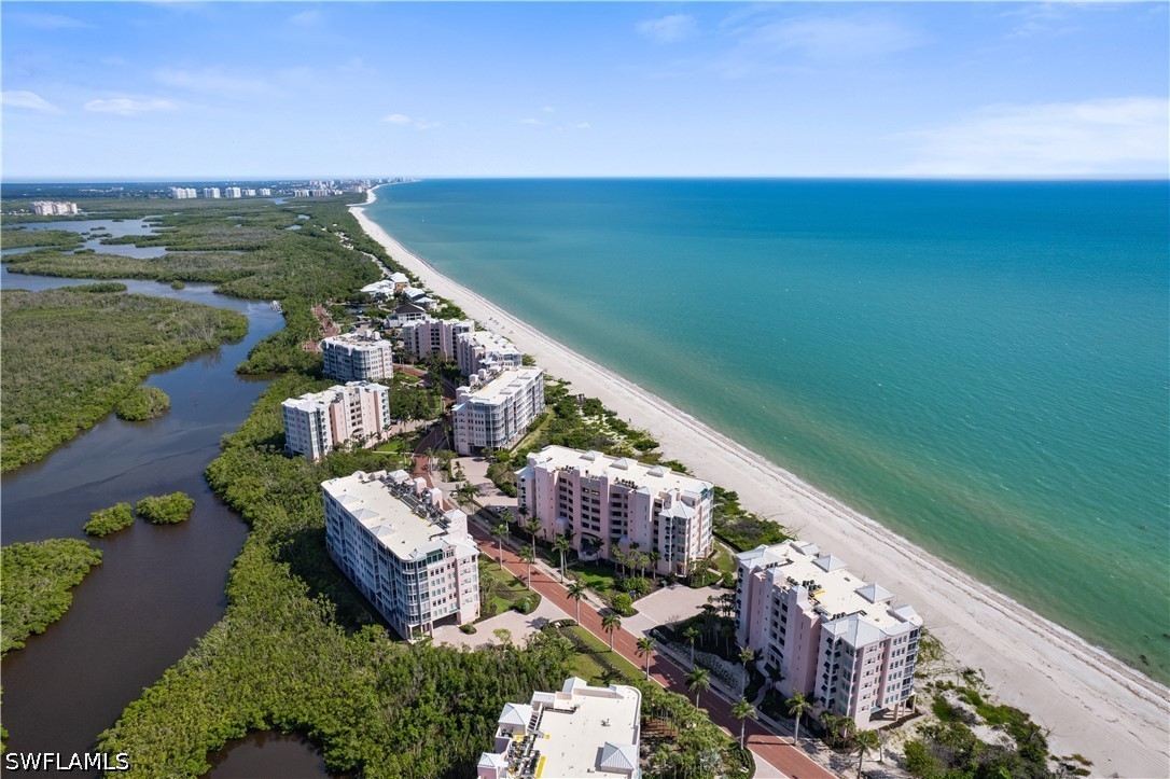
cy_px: 390
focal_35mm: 22
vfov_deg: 57.2
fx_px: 715
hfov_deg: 78.6
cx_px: 585
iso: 140
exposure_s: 1/4000
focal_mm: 8.38
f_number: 2.8
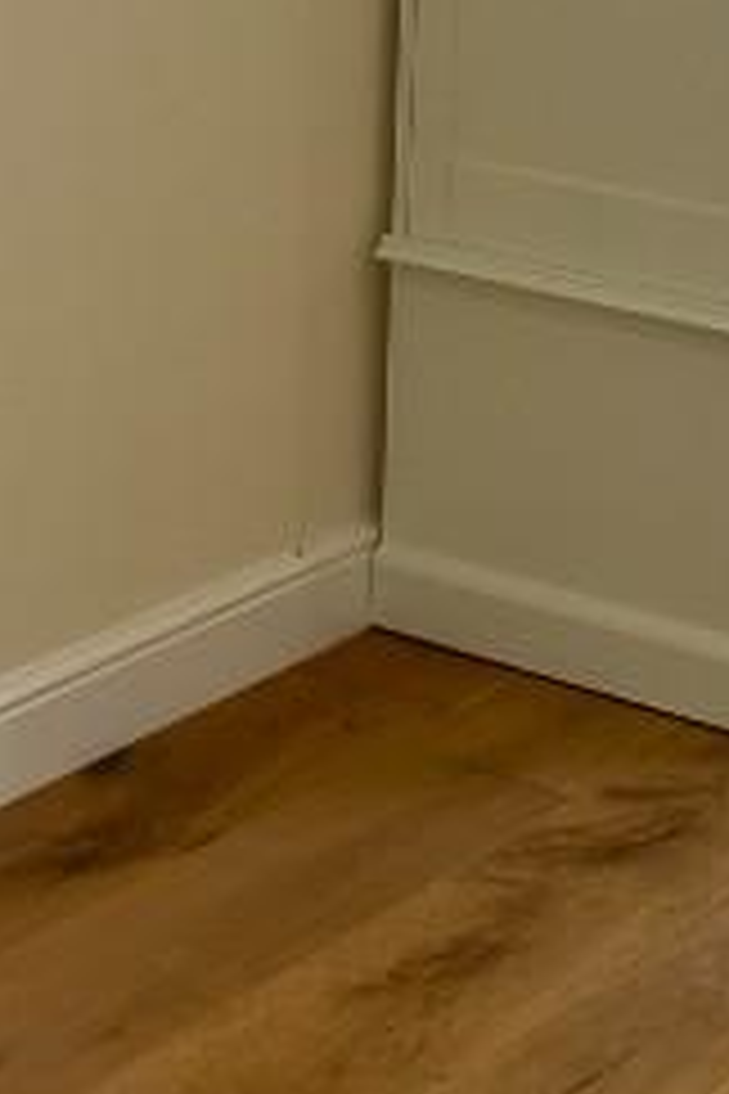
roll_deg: -0.4
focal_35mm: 114
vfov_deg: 17.9
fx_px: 3462
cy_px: 342
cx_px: 351
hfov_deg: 12.0
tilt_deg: -19.7
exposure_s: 1/121
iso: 50
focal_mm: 4.25
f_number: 1.8
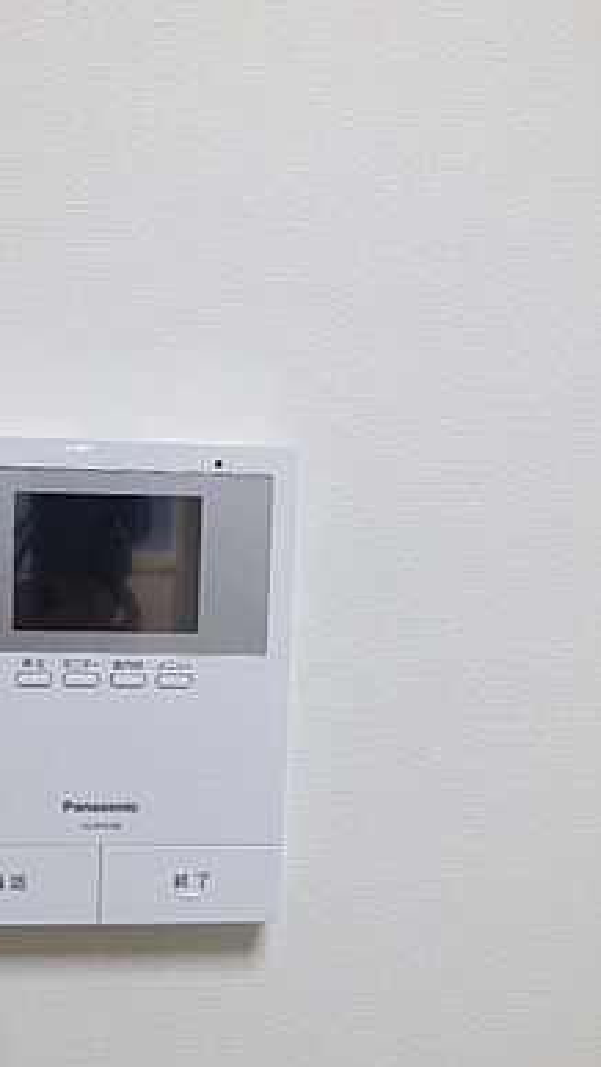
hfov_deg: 41.5
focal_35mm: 27
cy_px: 571
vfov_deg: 69.8
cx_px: 143
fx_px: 764
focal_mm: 3.58
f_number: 2.8
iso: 250
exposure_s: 1/60
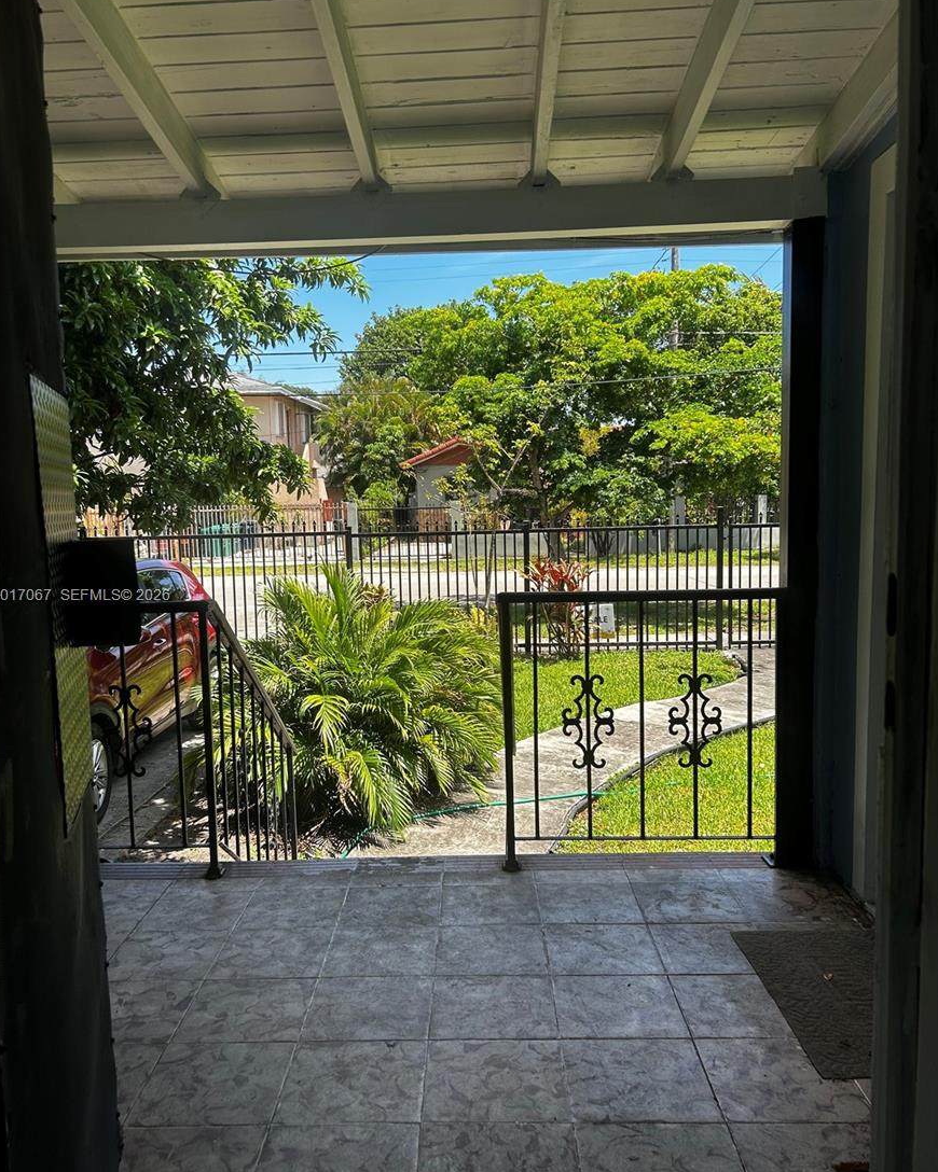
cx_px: 456
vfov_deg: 62.2
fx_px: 972
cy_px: 597
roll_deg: +0.6
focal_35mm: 28
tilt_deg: -7.5
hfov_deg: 51.5
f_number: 1.5
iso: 50
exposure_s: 1/1135
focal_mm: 5.7
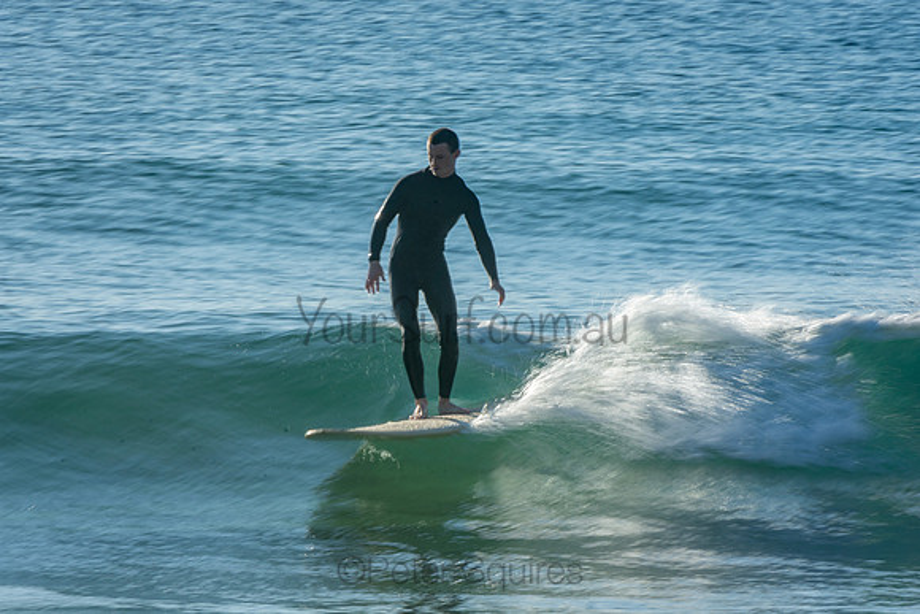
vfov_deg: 2.3
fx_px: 15336
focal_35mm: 600
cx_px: 460
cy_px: 307
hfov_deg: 3.4
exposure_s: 1/30
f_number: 25
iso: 100
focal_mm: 400
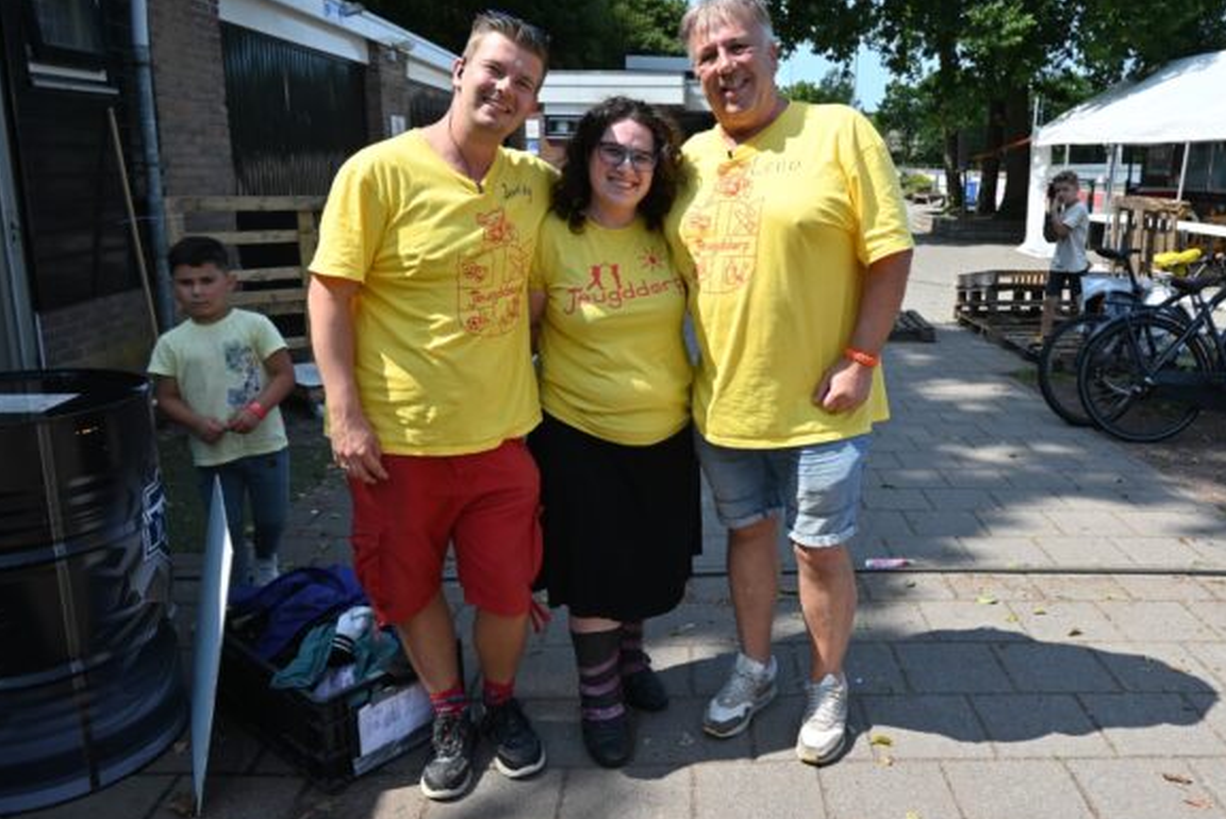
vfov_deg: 45.0
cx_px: 728
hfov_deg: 63.1
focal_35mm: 29
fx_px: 988
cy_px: 384
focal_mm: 24
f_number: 6.3
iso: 100
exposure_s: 1/320
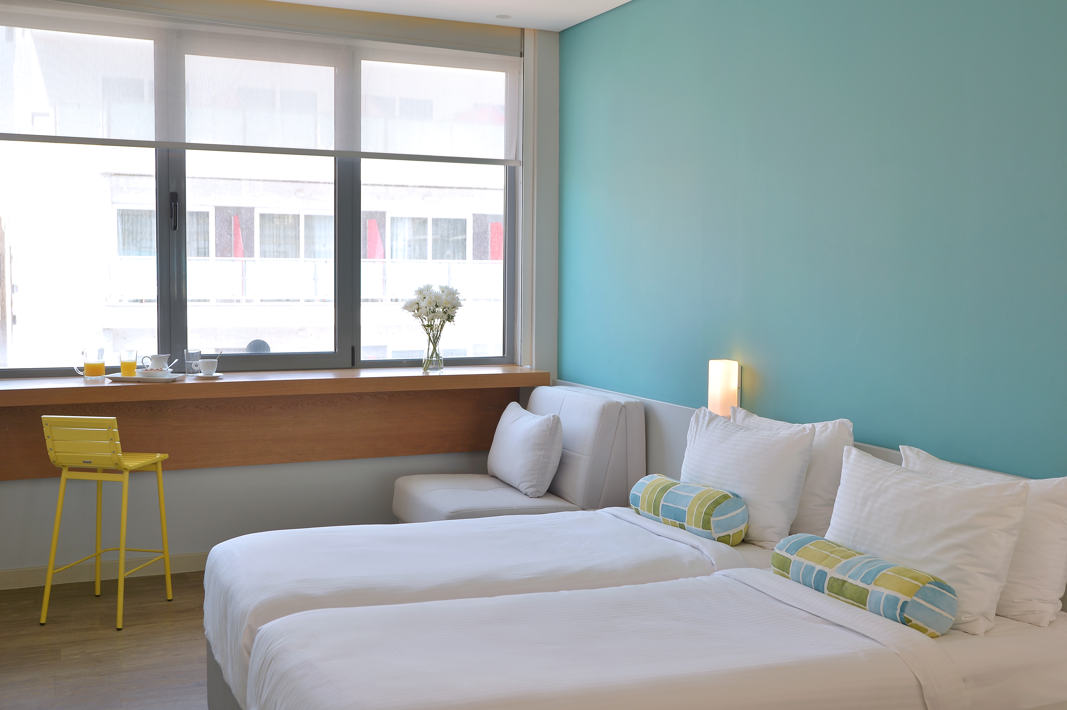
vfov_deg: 35.0
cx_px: 534
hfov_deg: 50.7
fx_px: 1126
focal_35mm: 38
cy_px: 355
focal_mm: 38
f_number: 6.3
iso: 125
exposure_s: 1/80
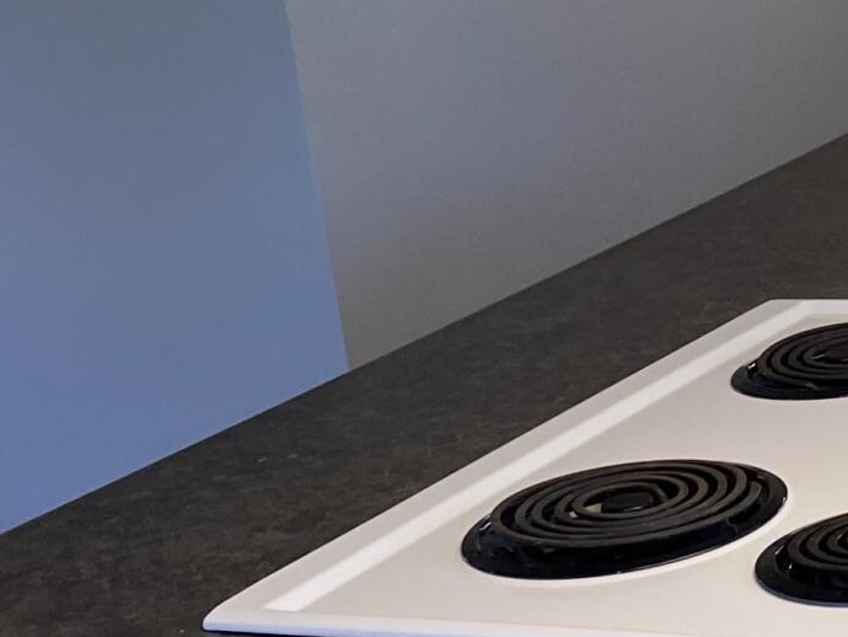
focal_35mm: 113
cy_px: 59
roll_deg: +7.9
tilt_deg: -11.1
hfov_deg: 16.9
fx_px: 2769
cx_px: 928
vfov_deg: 13.0
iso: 125
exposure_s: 1/120
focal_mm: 4.25
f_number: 1.8
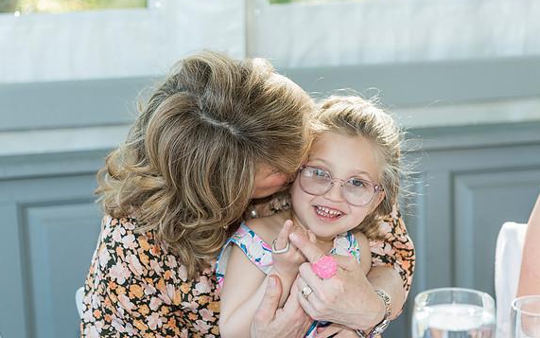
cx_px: 275
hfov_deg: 26.1
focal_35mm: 79
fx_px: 1163
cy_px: 152
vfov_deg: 16.5
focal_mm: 70
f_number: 4
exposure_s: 1/160
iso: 400
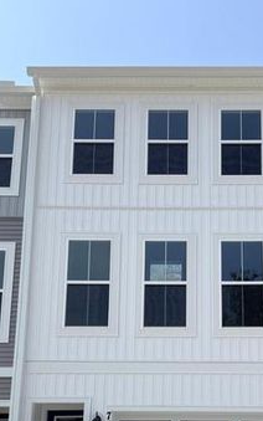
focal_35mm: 50
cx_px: 191
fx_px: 573
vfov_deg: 38.9
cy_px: 332
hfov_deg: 25.6
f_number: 1.78
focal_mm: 6.76
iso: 80
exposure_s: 1/6711
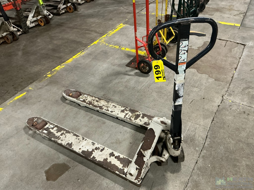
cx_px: 127
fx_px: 205
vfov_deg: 49.7
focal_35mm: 28
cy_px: 95
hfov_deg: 63.4
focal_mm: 3
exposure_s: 1/30
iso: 320
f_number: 1.8
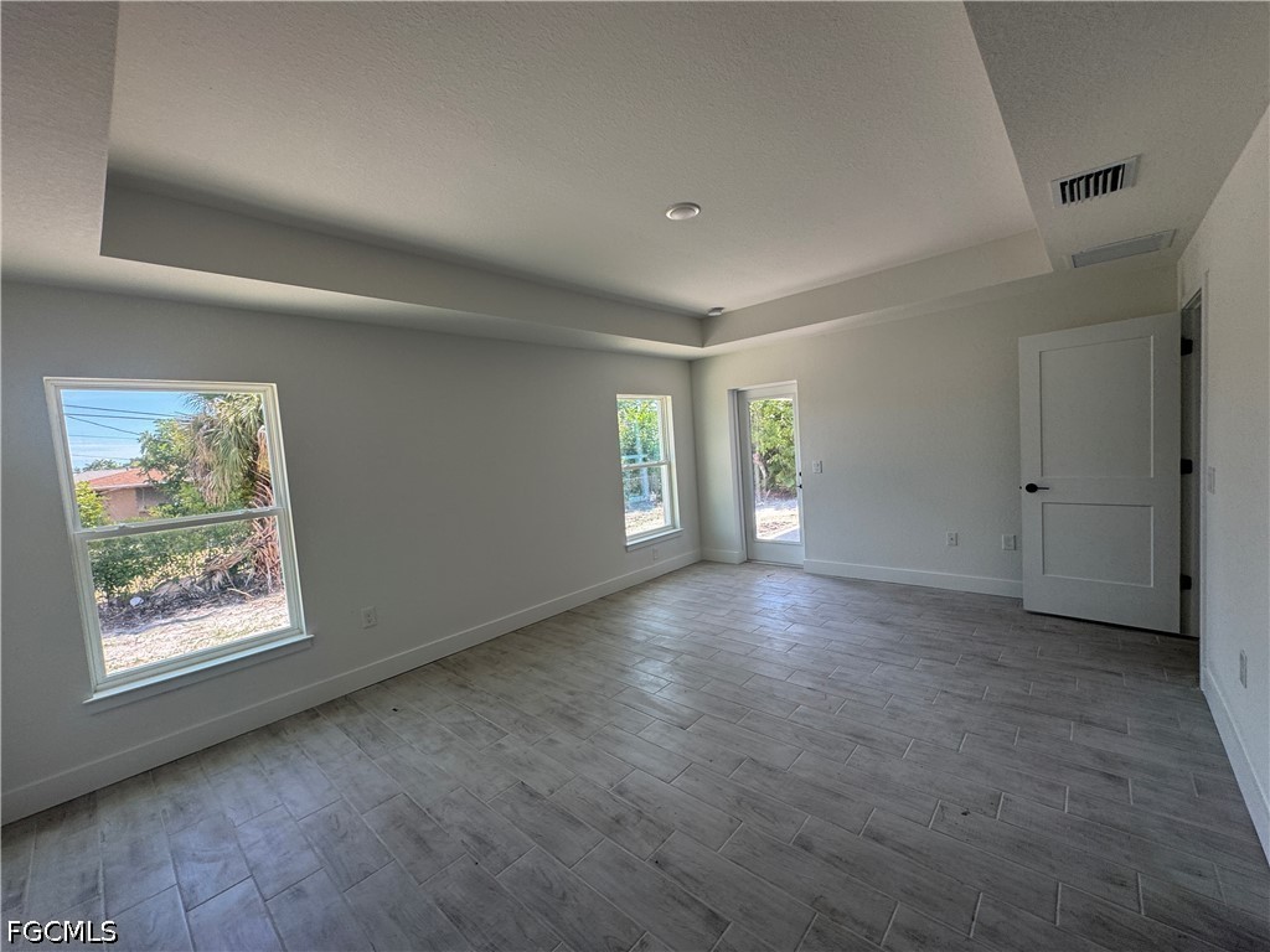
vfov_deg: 85.7
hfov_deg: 102.1
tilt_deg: -1.7
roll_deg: +3.2
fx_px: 514
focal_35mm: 14
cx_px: 635
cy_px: 476
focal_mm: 2.22
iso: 50
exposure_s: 1/120
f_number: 2.2
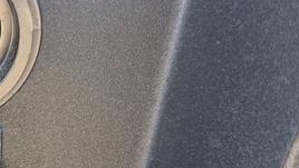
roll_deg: +1.5
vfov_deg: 12.1
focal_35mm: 100
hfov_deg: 19.9
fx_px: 793
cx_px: -71
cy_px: 103
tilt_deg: -22.9
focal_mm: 6.76
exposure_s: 1/142
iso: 80
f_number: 1.78
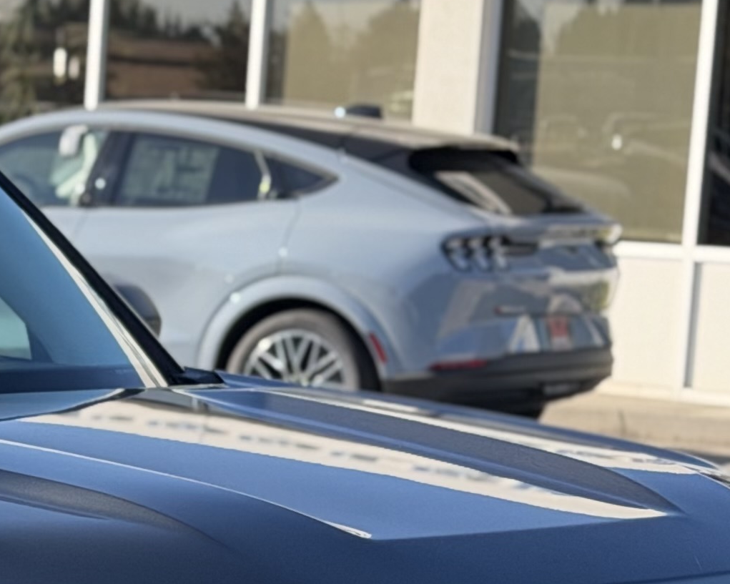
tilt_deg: -6.1
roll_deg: -2.2
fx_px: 3997
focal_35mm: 185
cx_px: -360
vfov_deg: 8.3
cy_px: 579
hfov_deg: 10.1
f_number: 1.78
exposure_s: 1/1285
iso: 100
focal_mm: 6.76
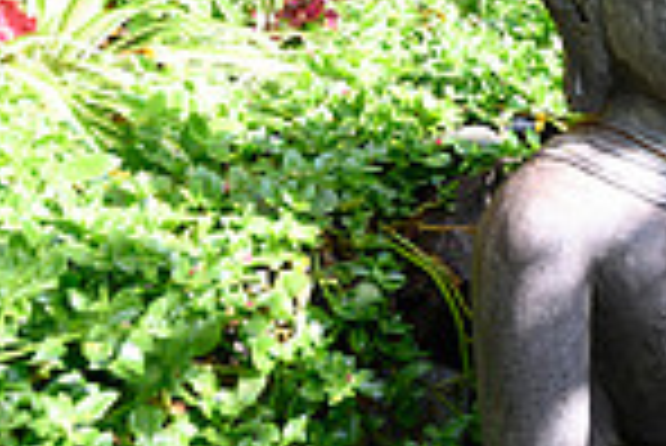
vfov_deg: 24.5
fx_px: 1018
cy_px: 133
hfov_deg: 28.3
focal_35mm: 55
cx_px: 909
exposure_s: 1/50
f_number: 6.3
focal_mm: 14
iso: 100
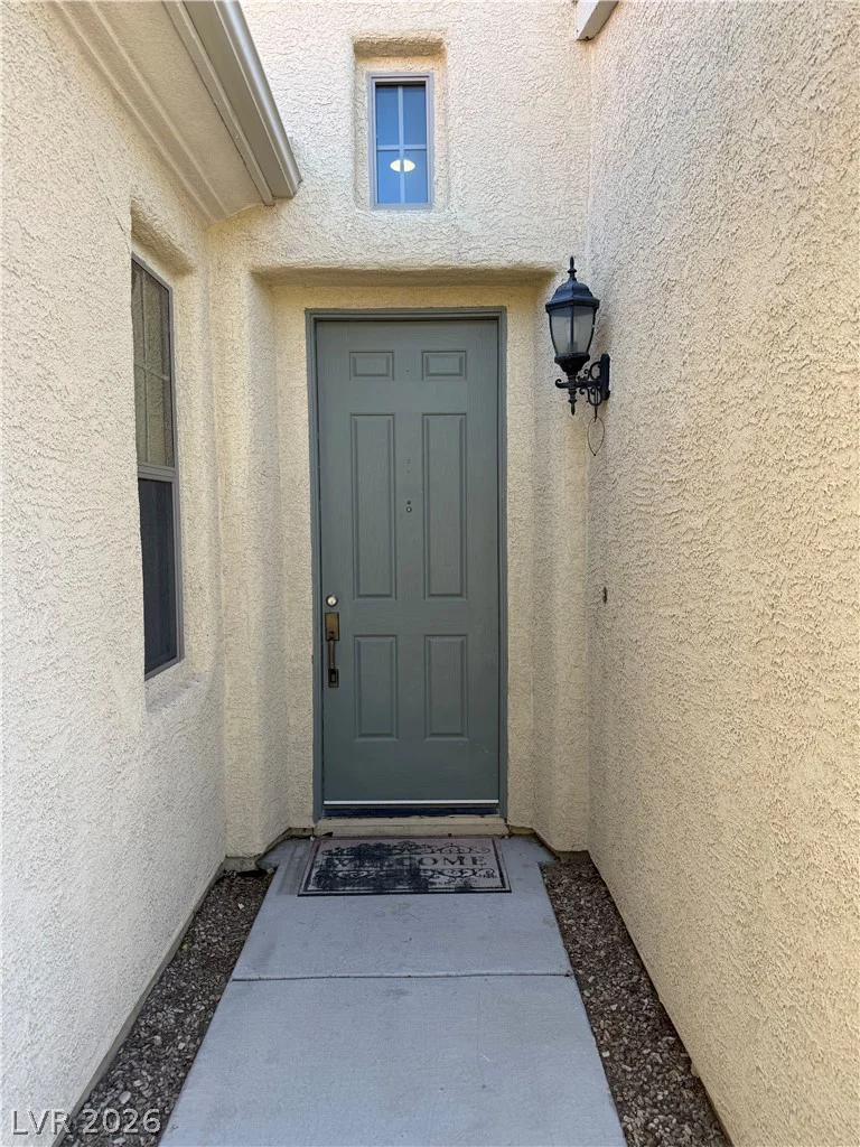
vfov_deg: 71.6
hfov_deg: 56.8
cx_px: 430
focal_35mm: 24
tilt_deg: -3.6
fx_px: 795
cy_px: 574
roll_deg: +0.4
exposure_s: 1/342
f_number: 1.78
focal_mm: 6.76
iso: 80
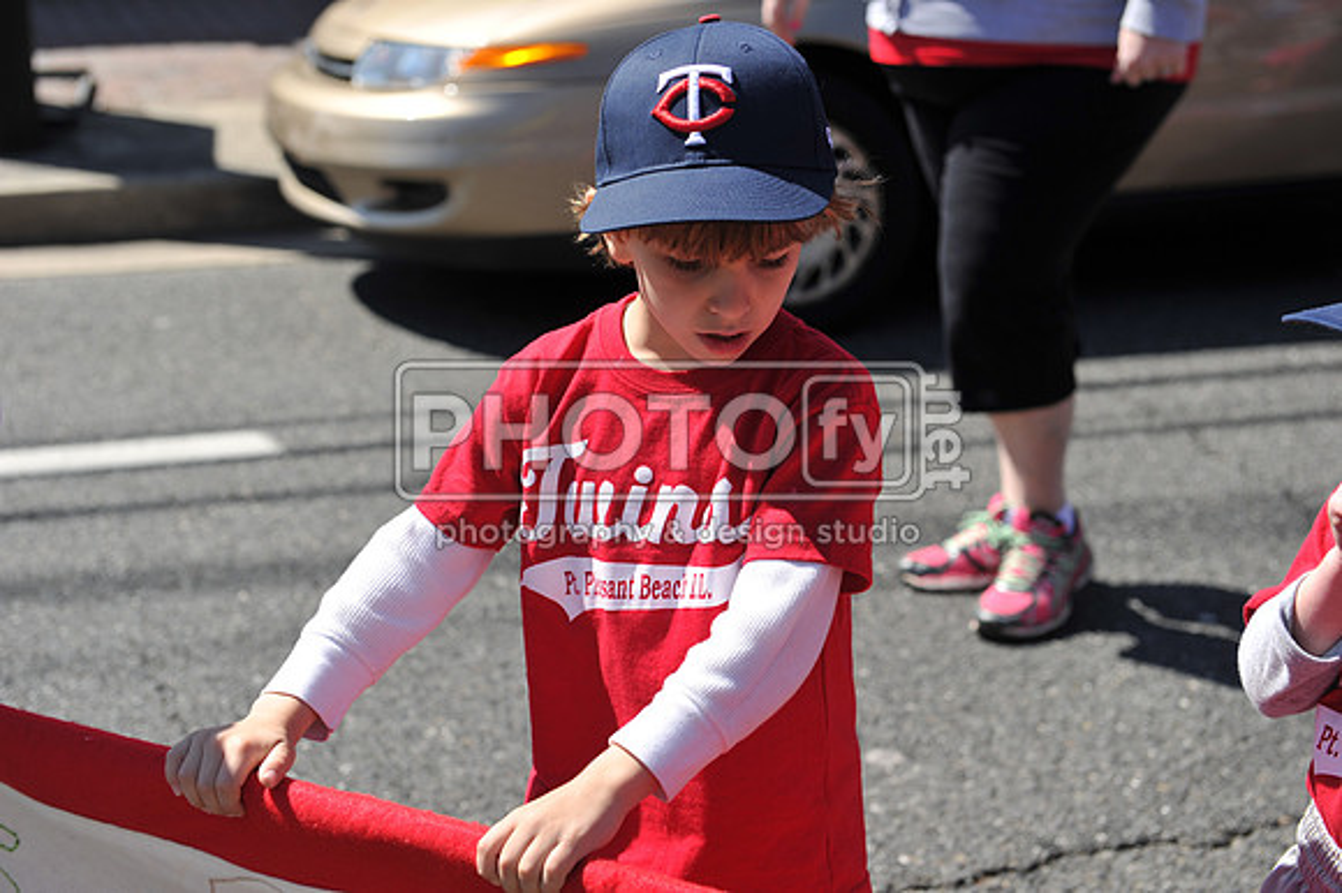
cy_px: 446
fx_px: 2608
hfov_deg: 28.9
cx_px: 671
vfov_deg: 19.4
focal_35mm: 70
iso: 200
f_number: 5
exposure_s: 1/800
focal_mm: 70
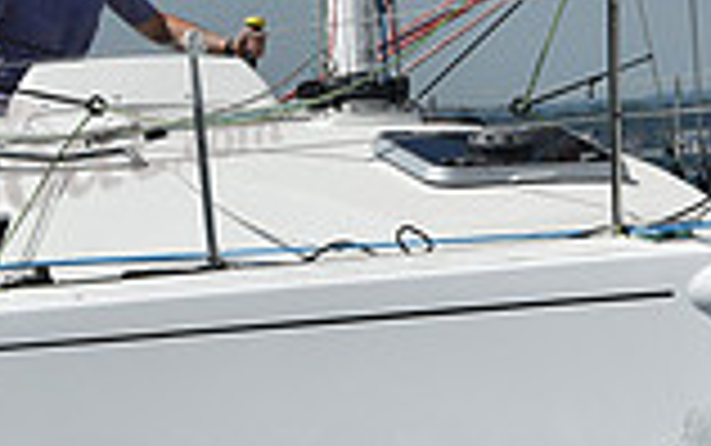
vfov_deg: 2.6
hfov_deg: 4.2
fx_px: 9773
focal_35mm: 504
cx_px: 518
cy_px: 363
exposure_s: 1/1250
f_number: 10
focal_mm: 135
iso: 250
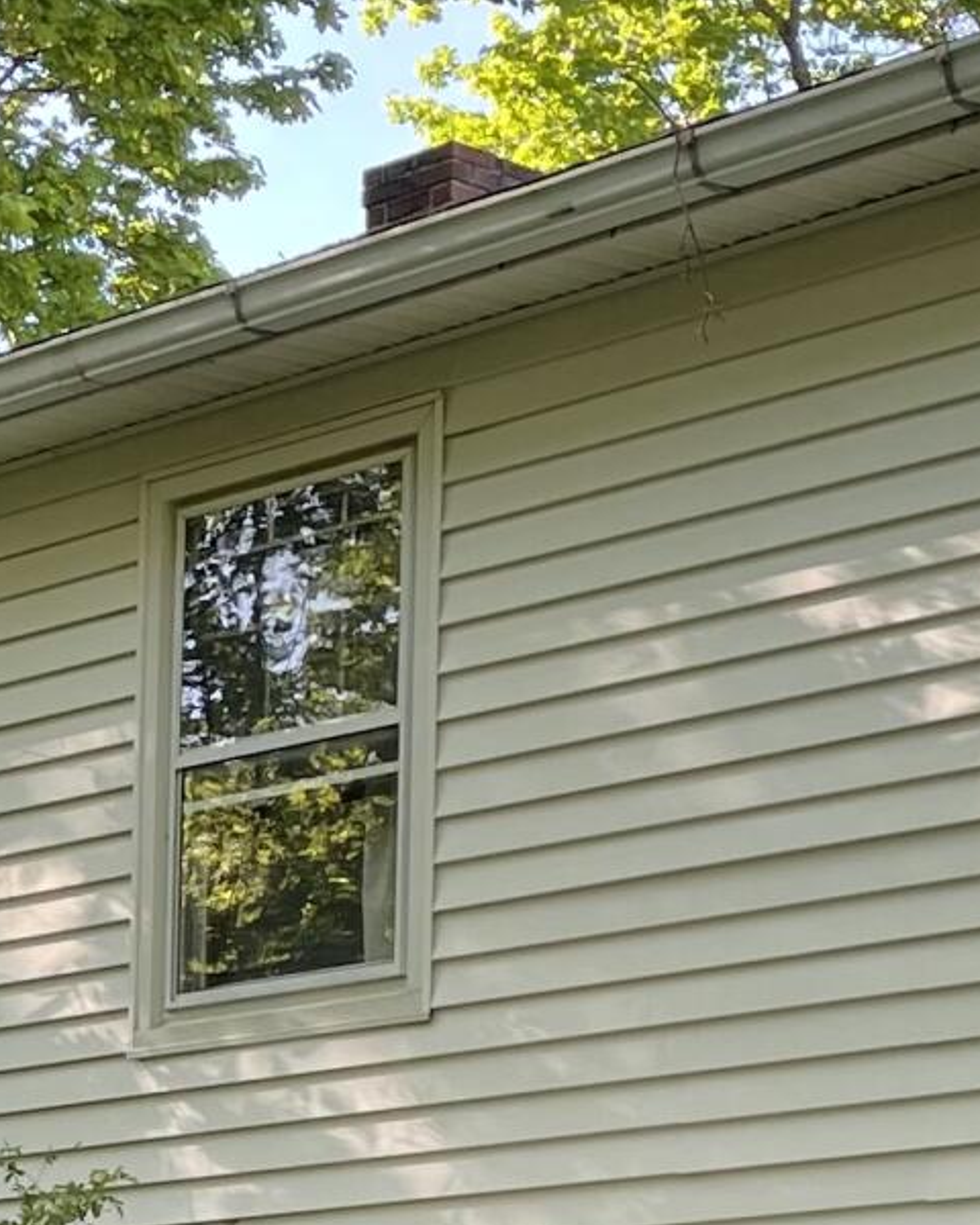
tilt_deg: +2.8
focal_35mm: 122
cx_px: 80
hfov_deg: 12.5
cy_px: 1478
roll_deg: -1.2
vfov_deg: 15.2
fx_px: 4423
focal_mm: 5.1
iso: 32
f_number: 1.6
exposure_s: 1/245
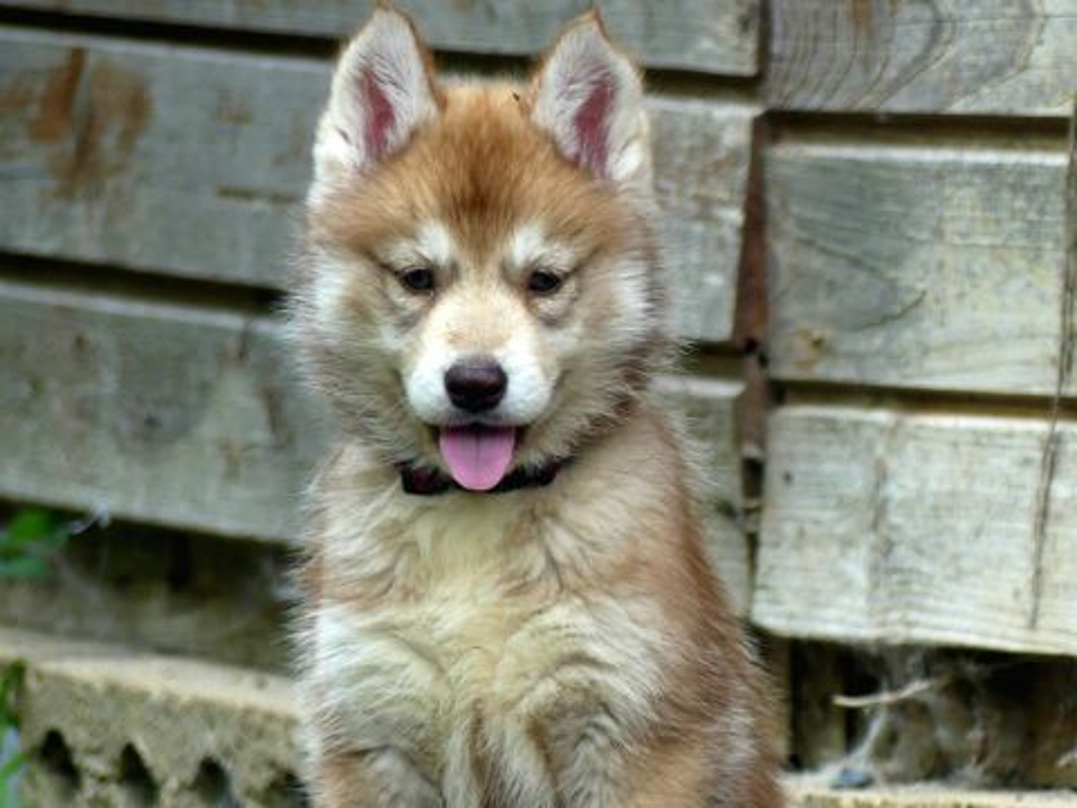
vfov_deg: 1.9
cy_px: 404
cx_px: 538
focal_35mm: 779
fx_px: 24237
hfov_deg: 2.5
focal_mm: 108
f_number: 2.8
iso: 100
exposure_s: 1/161
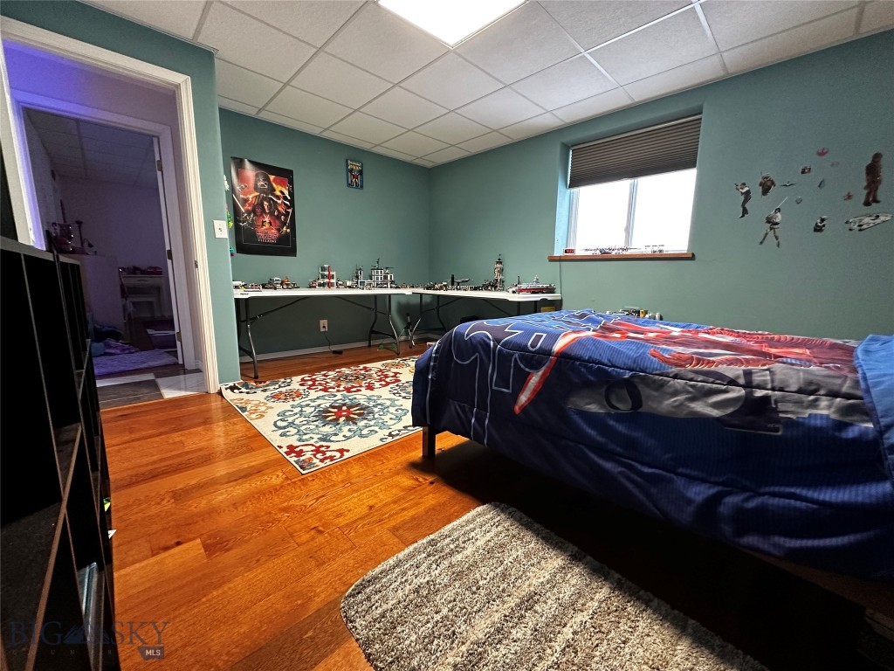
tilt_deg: -10.0
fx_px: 362
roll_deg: -1.1
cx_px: 447
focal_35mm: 14
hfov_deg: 102.1
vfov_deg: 85.7
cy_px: 336
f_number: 2.2
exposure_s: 1/60
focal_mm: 2.22
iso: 400
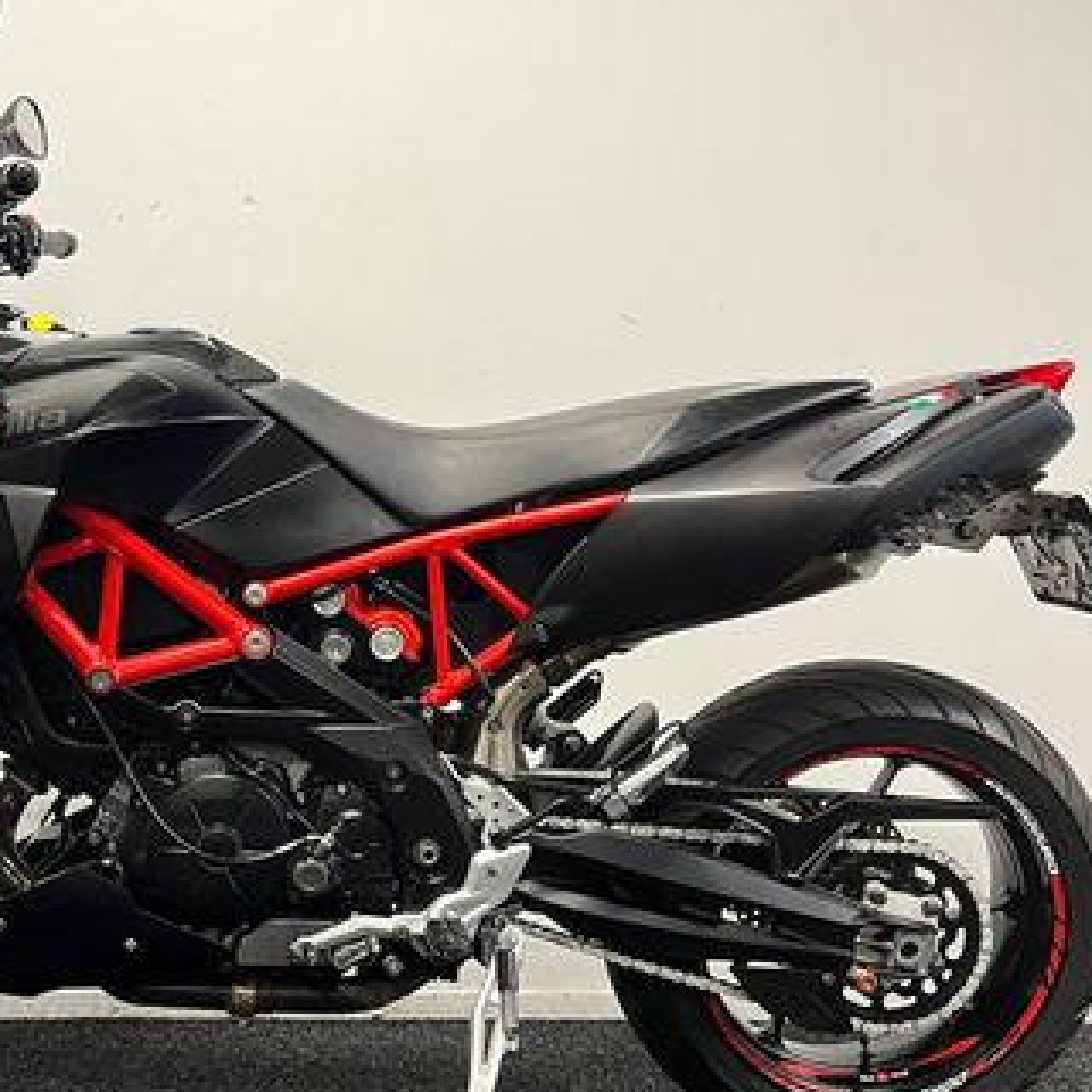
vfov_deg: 36.7
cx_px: 232
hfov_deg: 35.7
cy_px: 611
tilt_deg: -2.4
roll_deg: -0.2
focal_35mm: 46
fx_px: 1642
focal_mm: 5.1
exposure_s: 1/50
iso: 320
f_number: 1.6
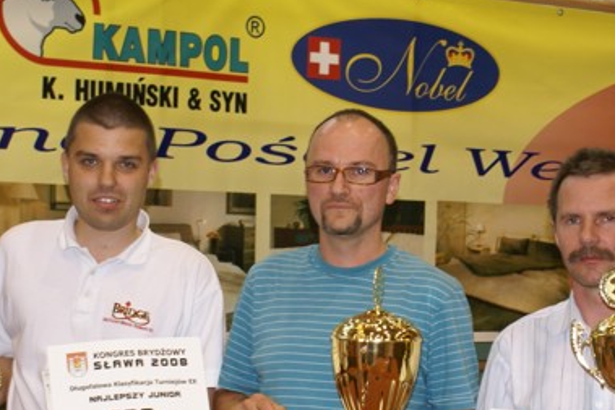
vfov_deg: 14.1
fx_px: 1656
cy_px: 319
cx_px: 346
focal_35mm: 97
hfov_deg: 21.0
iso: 200
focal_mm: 35
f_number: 5.6
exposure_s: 1/30
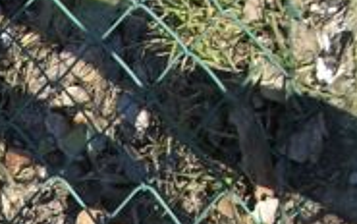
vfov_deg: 9.0
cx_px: -162
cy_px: 433
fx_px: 1354
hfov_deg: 14.2
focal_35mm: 139
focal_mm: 6.2
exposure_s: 1/250
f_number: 4.3
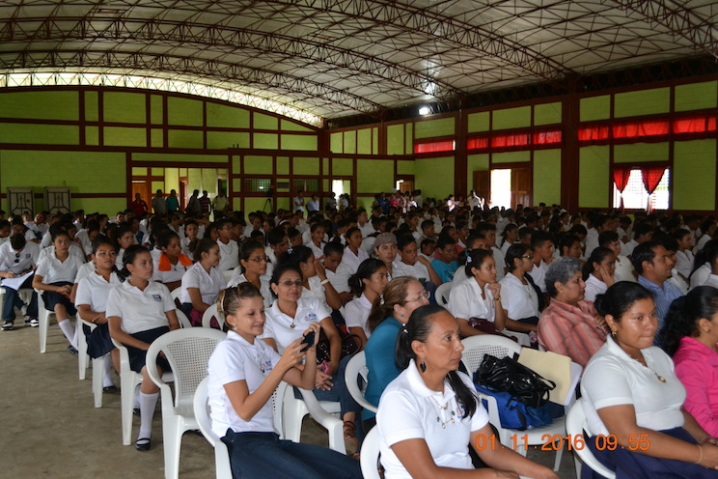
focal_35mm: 36
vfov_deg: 36.9
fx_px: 718
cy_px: 240
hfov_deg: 53.1
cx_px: 359
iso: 1000
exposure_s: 1/60
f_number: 4
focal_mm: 24
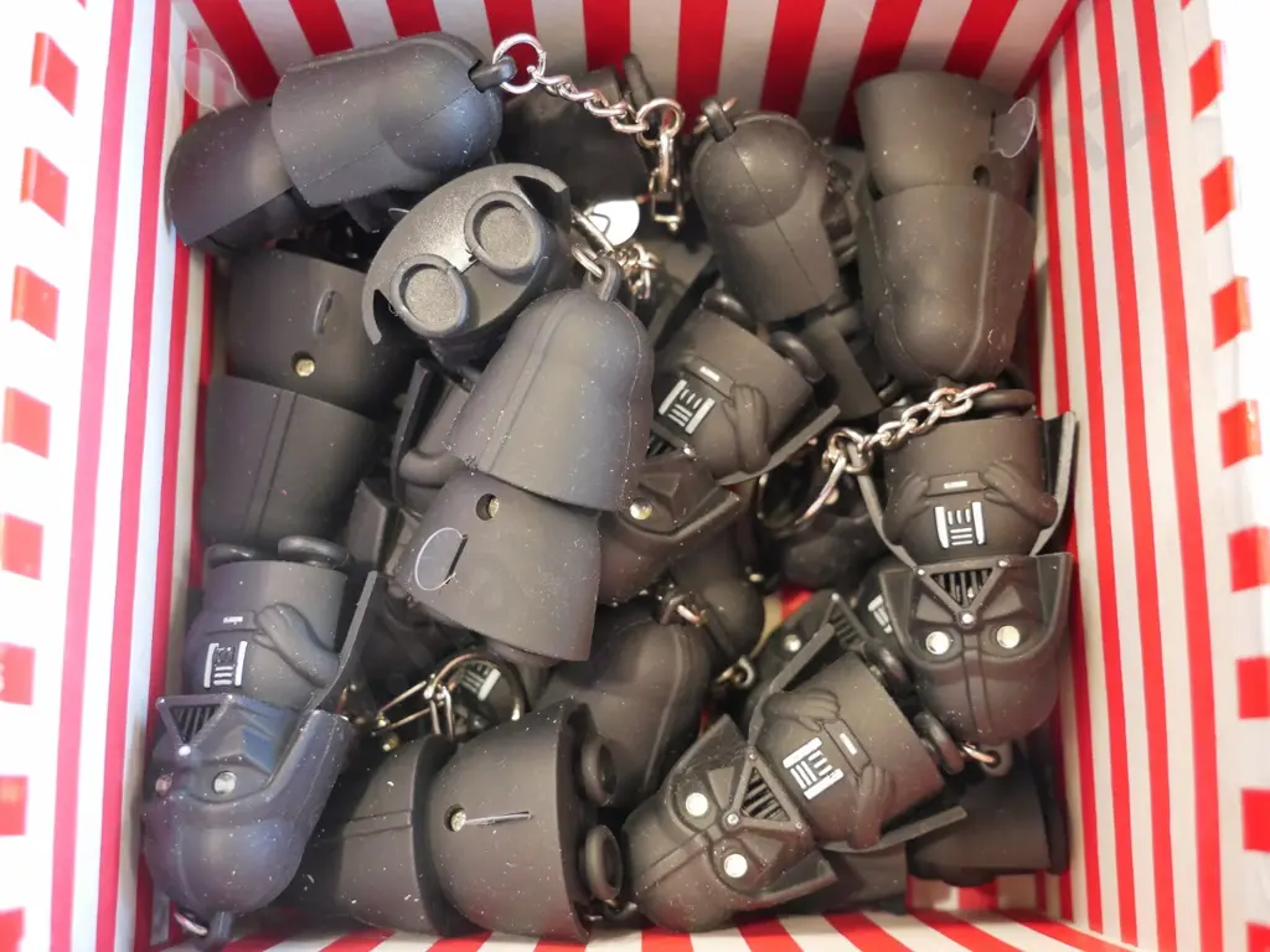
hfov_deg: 51.4
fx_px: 1321
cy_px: 476
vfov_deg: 39.7
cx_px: 635
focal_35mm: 36
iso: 2500
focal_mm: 18
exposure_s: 1/60
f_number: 3.9
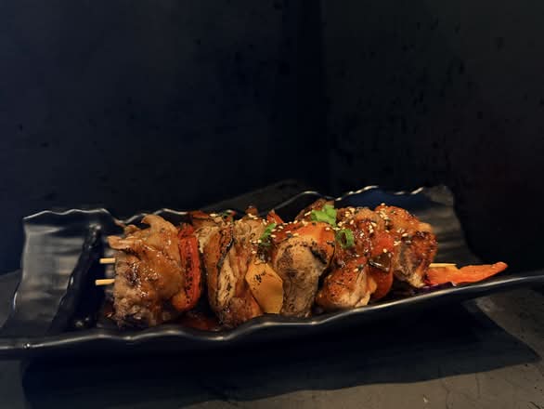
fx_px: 377
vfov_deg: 56.9
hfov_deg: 71.6
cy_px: 204
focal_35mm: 24
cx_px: 272
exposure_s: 1/48
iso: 320
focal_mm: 6.76
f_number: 1.78
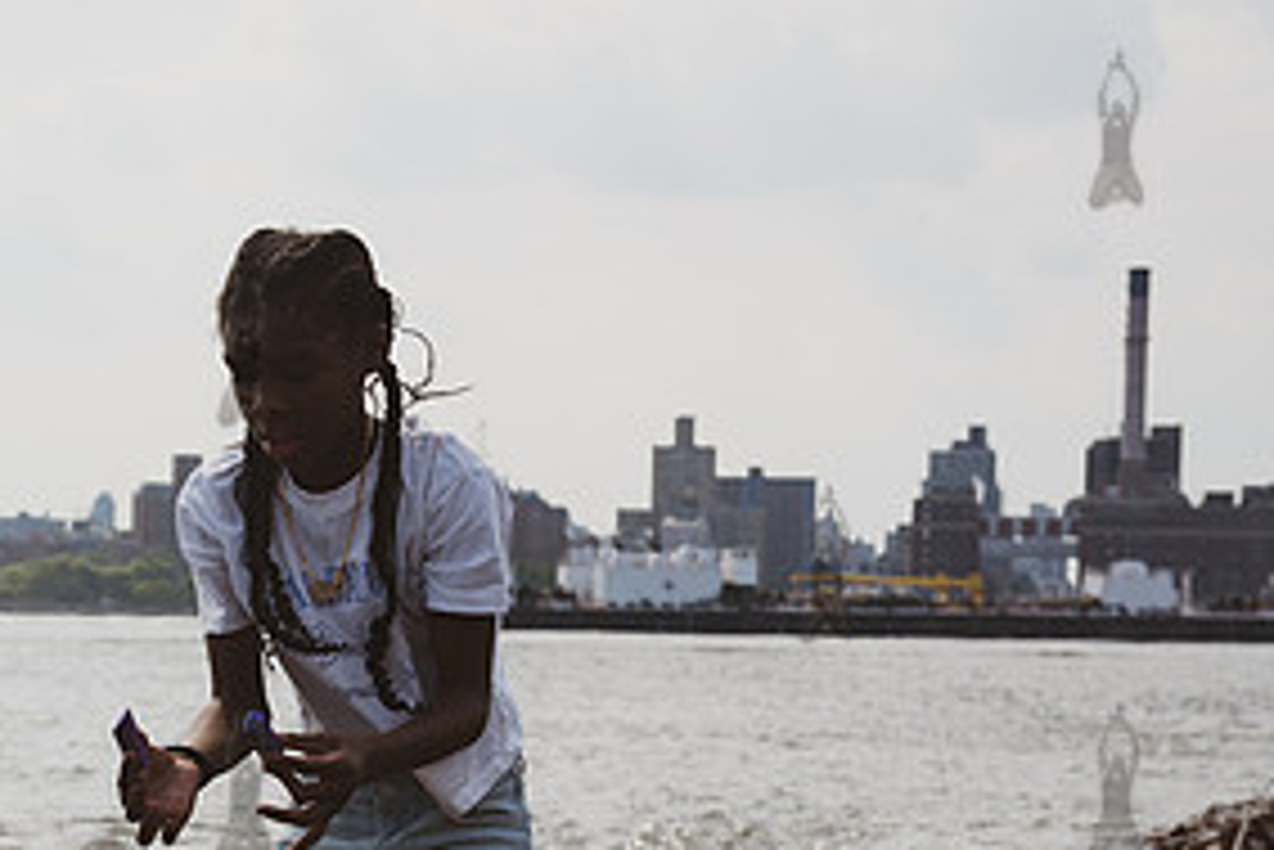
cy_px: 780
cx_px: 243
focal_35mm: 79
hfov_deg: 25.2
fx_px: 2797
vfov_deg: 17.0
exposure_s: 1/4000
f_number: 4
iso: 320
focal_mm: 38
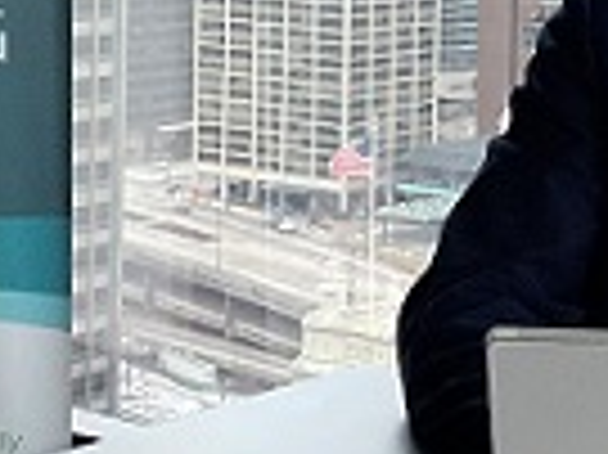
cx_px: 381
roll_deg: -1.4
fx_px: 1650
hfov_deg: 20.8
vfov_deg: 15.3
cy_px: -40
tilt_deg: -3.0
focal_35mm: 94
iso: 100
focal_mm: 3
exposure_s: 1/60
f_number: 1.8
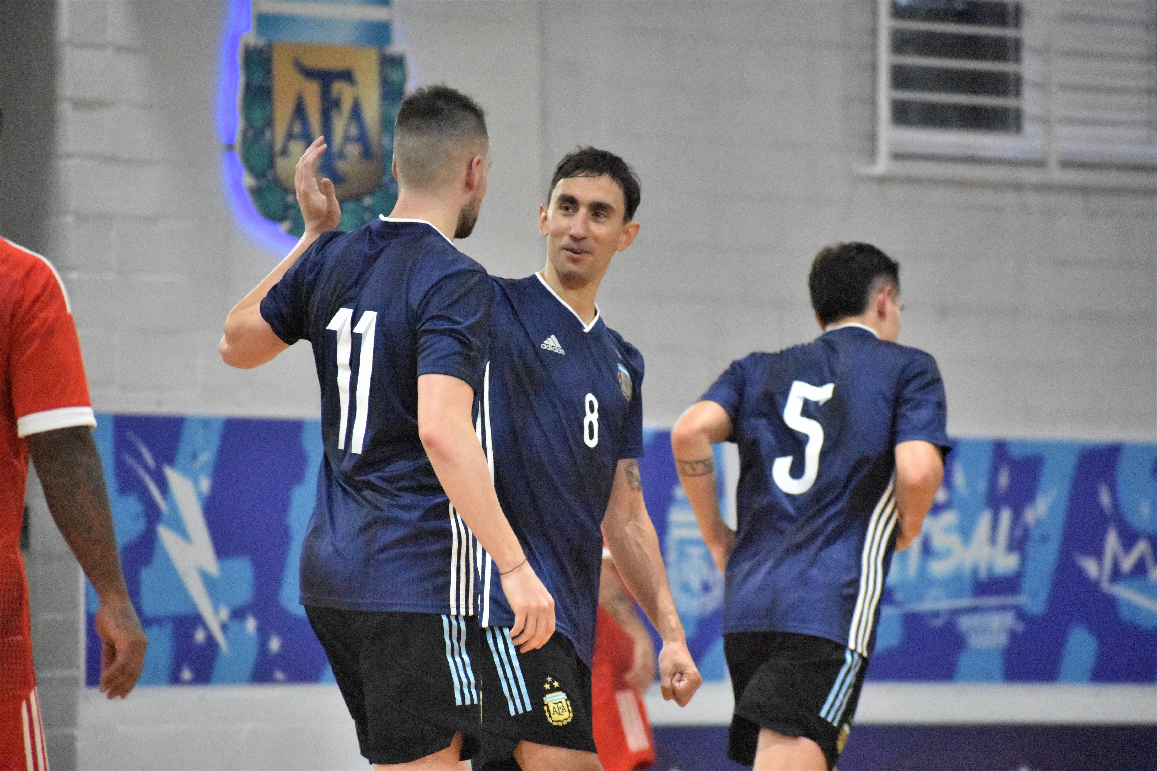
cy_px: 386
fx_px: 8436
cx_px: 578
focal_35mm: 262
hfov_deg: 7.8
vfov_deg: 5.2
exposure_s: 1/640
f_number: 5
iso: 12800
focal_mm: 175
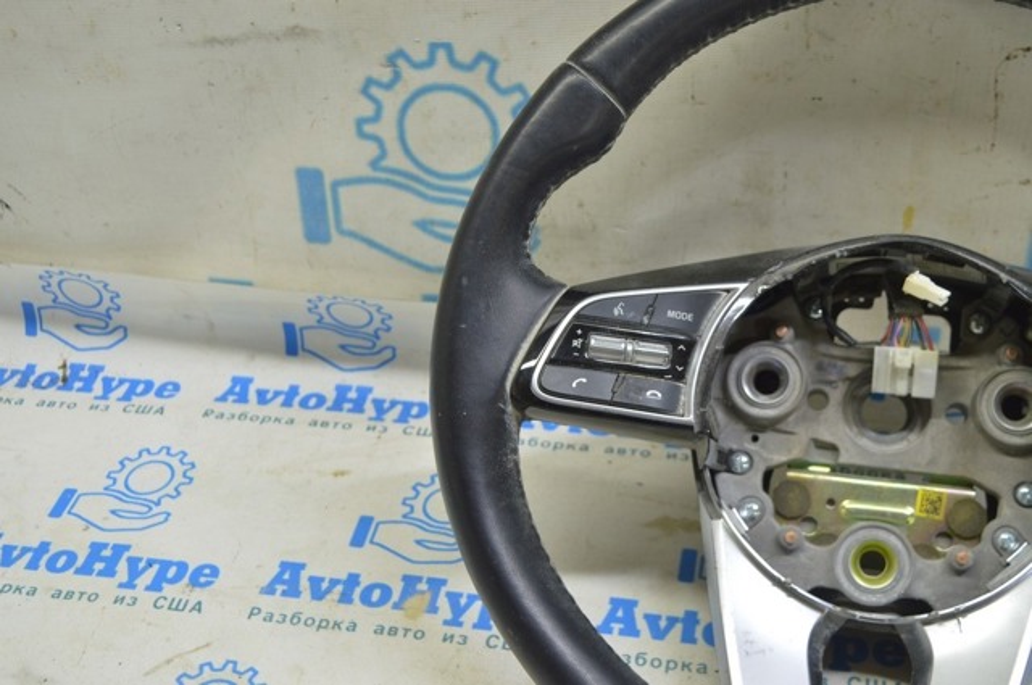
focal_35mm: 51
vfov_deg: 26.4
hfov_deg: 38.9
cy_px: 342
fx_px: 1460
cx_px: 516
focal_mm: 34
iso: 400
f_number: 5.6
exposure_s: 1/20
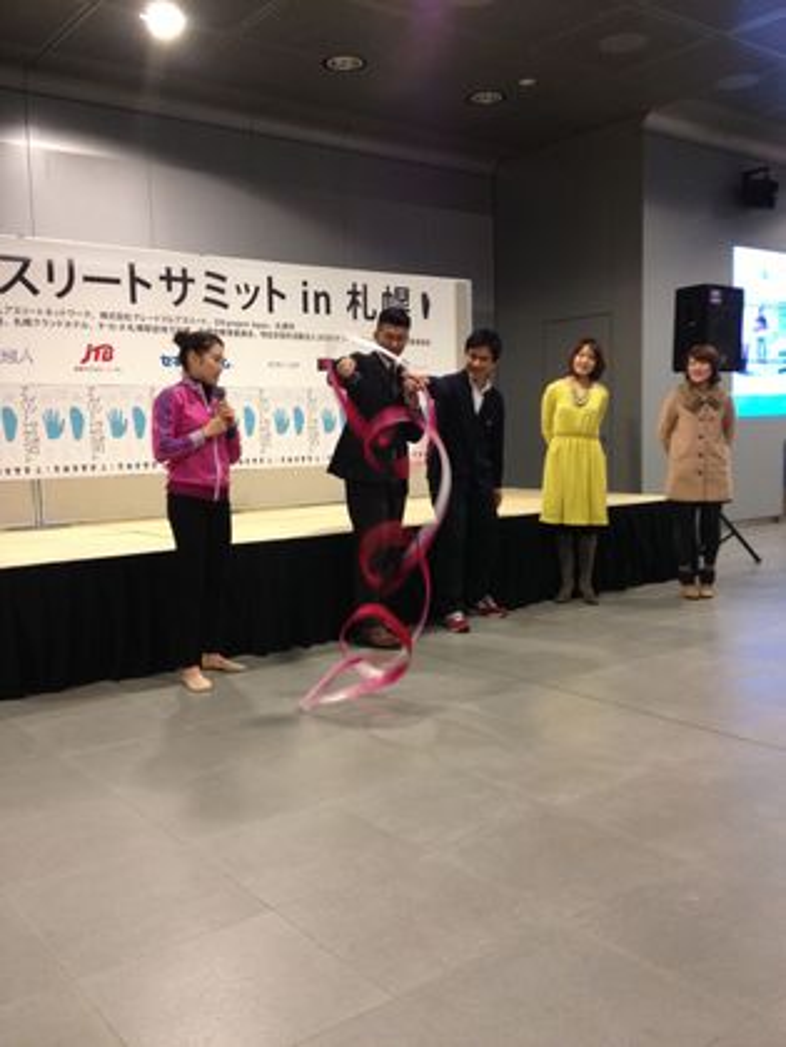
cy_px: 524
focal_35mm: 35
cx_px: 393
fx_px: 1060
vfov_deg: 52.6
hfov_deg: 40.7
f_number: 2.4
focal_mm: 4.28
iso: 160
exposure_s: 1/20
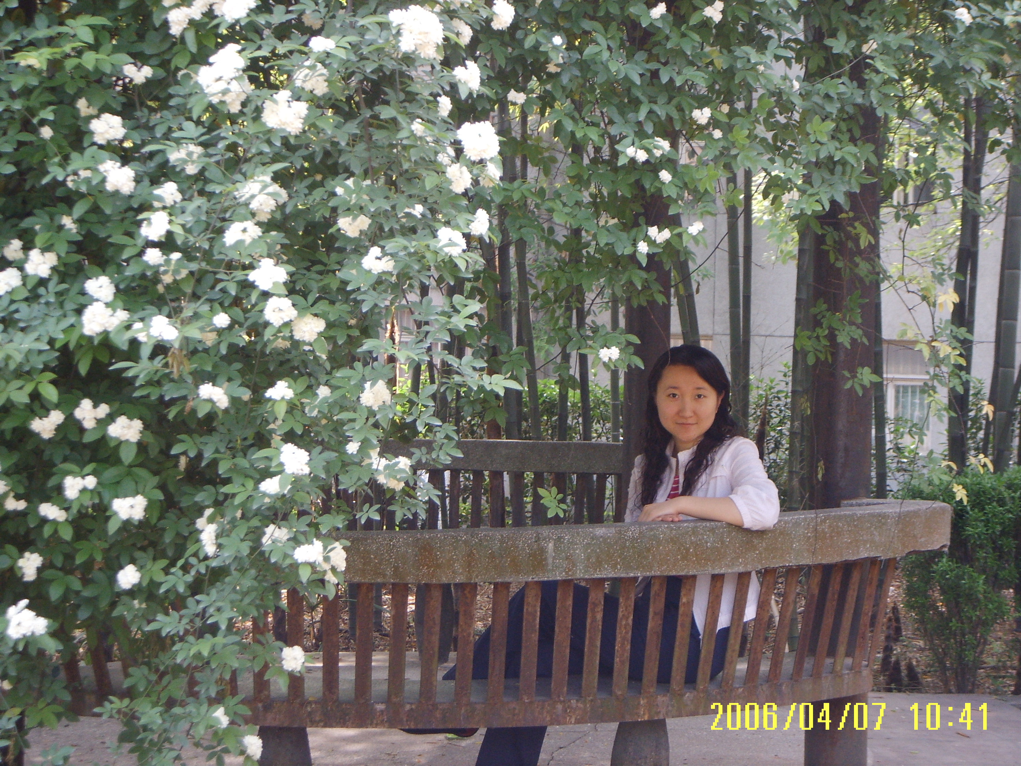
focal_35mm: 80
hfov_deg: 24.4
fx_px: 2360
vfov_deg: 18.4
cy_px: 383
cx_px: 510
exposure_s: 1/60
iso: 100
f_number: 4.2
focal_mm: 13.7
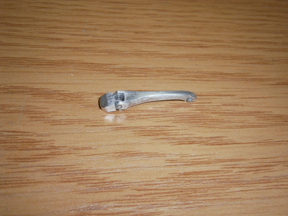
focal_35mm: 47
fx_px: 391
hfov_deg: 40.5
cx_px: 144
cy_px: 108
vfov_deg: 30.8
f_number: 3.4
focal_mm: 8.3
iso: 125
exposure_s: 1/40
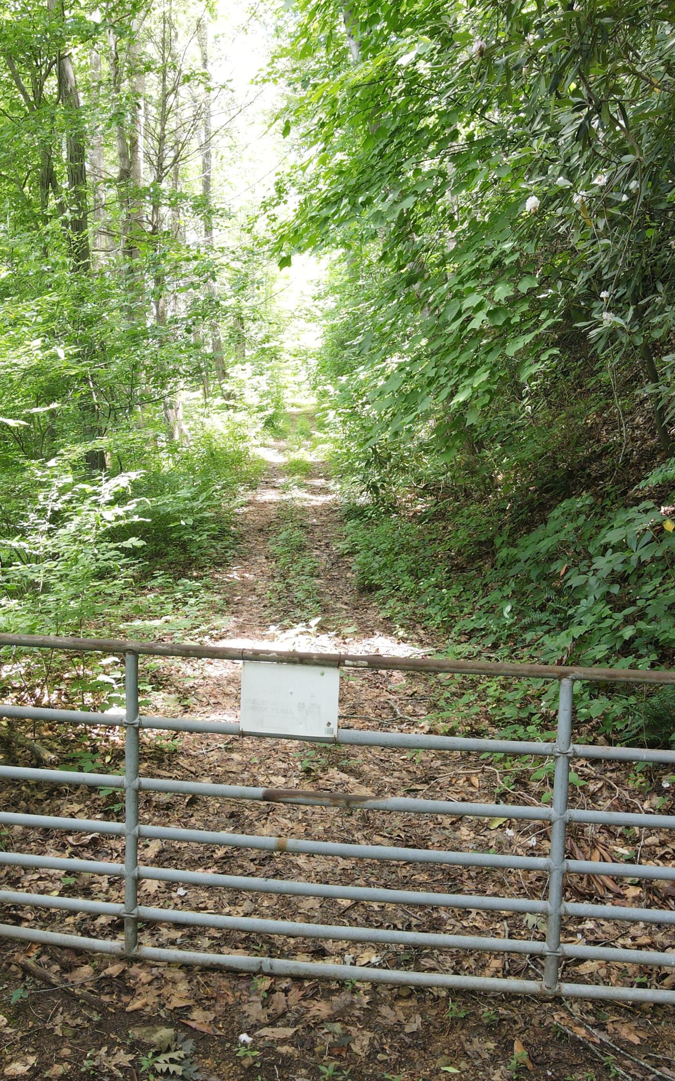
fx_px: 1001
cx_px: 323
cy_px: 540
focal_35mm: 34
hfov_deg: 37.3
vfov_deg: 56.7
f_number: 2.8
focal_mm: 4.5
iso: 200
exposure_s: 1/15
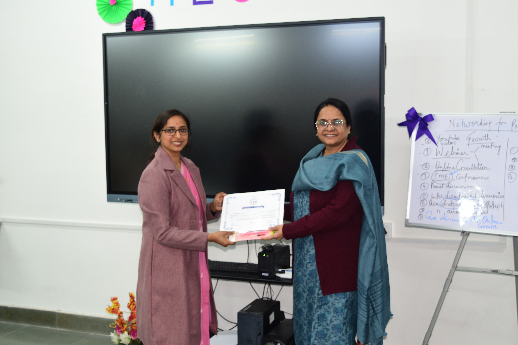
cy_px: 172
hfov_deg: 41.1
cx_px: 259
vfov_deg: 28.1
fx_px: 691
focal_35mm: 48
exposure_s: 1/8
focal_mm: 32
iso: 125
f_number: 5
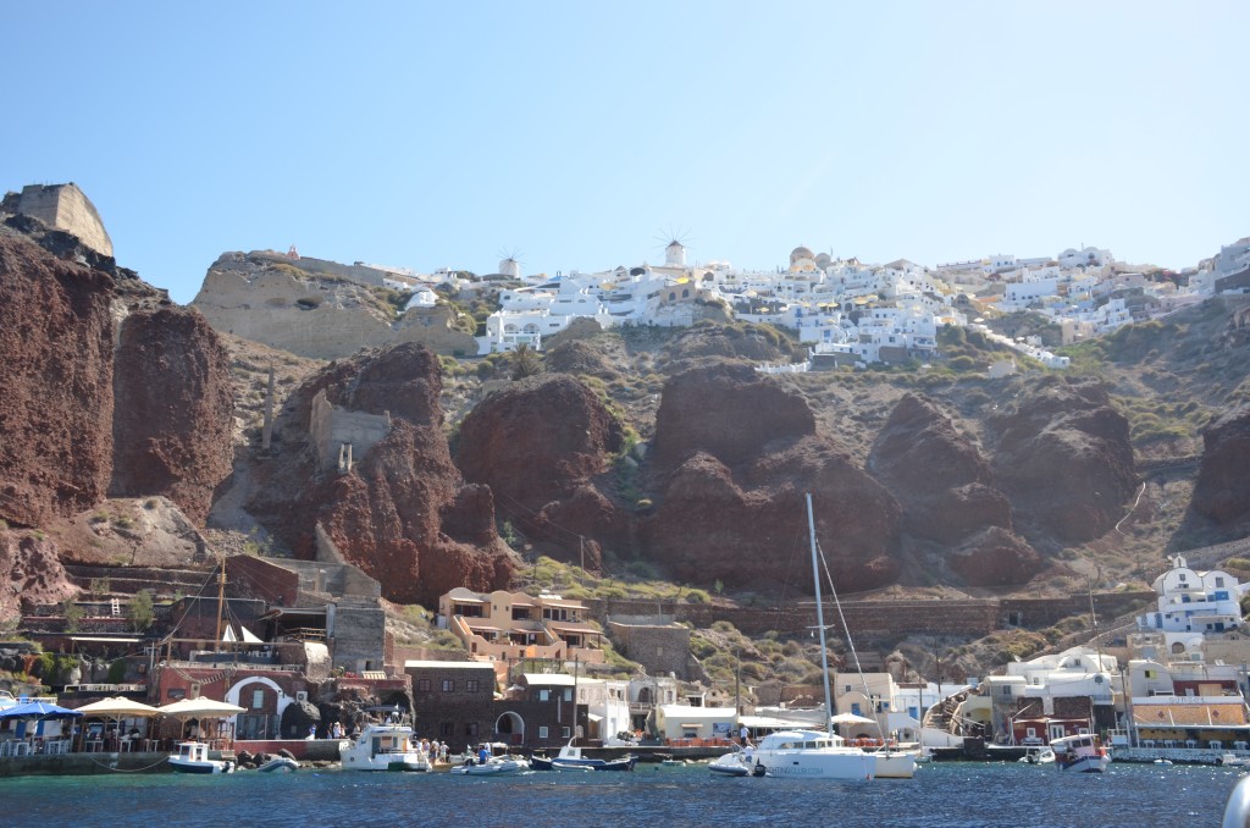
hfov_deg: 53.2
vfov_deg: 36.7
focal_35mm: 36
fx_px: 1247
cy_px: 414
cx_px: 625
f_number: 6.3
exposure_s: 1/250
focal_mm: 24
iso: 100
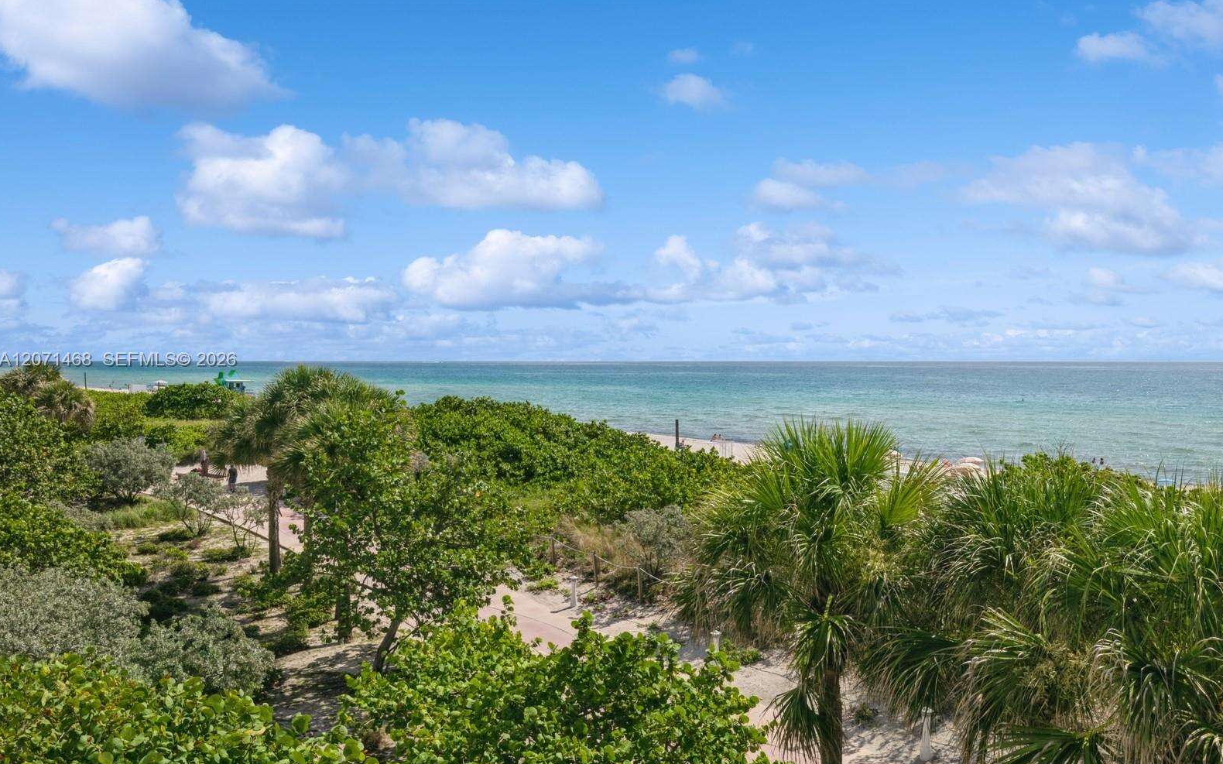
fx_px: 1066
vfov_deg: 39.4
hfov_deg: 59.7
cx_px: 615
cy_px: 361
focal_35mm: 32
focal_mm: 31
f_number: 10
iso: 200
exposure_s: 1/1000
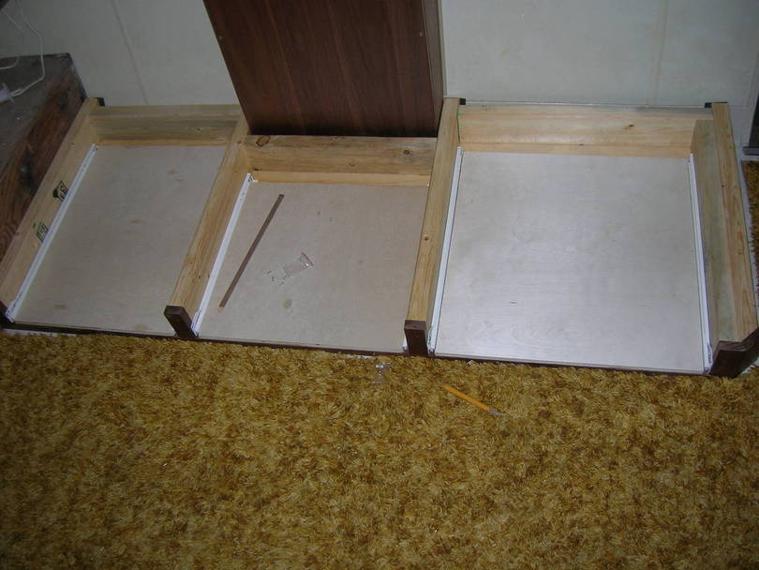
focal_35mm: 34
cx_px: 380
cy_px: 285
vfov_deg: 41.8
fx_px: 746
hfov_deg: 53.9
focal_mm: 5.7
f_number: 2.9
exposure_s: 1/60.1
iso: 50
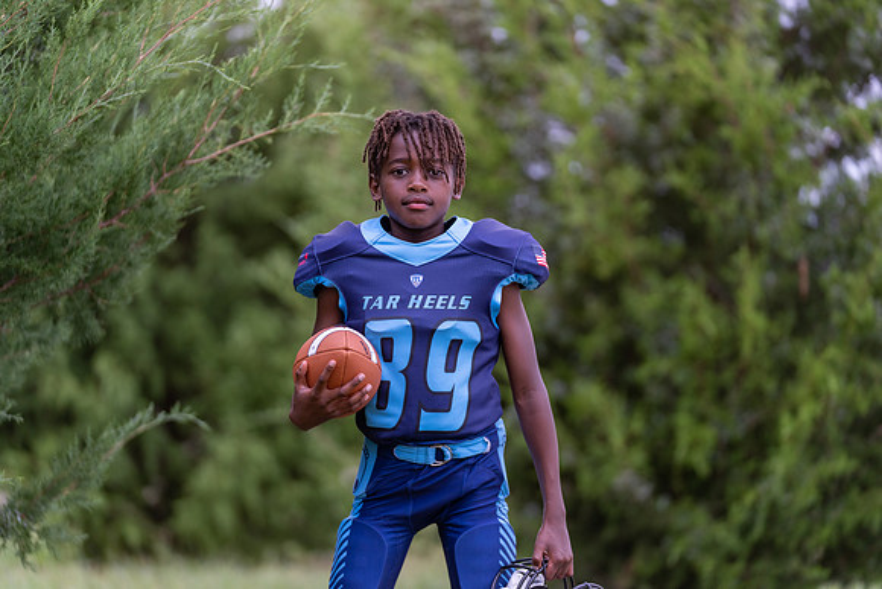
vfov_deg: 10.1
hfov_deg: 15.1
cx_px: 441
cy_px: 294
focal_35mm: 136
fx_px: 3333
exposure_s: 1/320
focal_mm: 136
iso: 500
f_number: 2.8
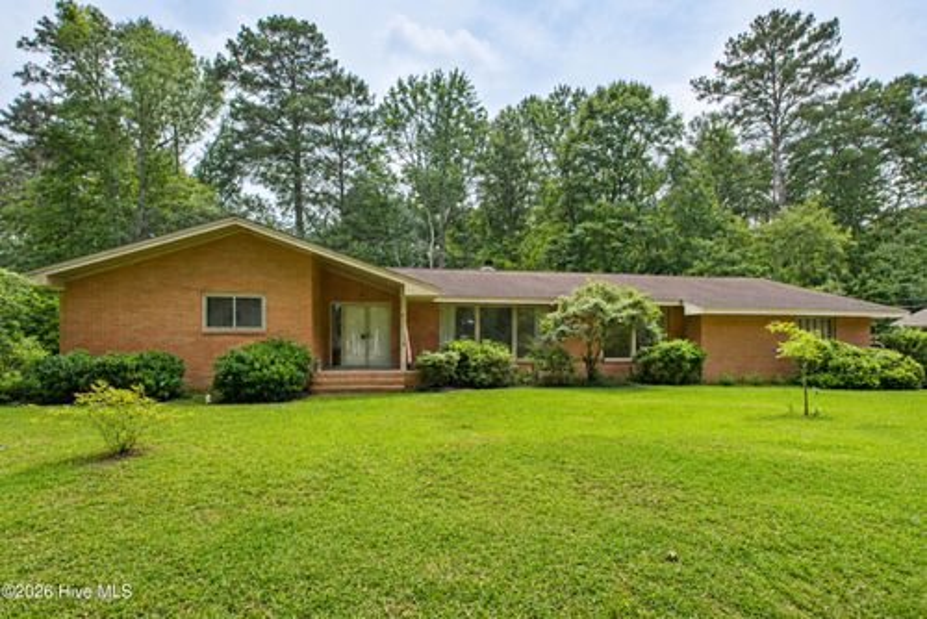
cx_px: 464
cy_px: 310
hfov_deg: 93.2
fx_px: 438
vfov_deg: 70.5
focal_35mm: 17
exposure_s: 1/100
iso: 500
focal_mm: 17
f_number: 8
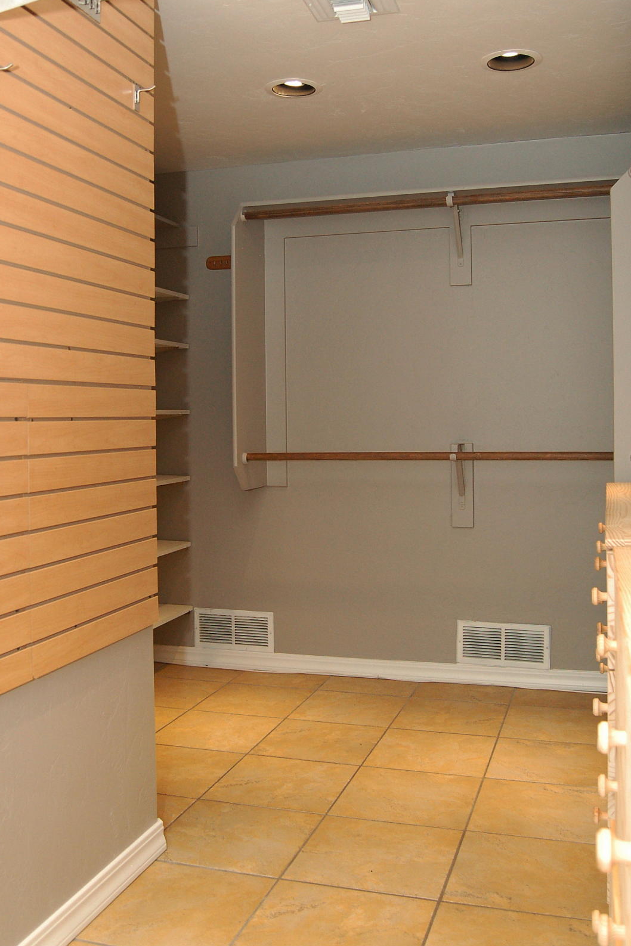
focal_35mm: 34
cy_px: 411
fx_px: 894
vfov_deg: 55.6
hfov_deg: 38.8
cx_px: 287
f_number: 4
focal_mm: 18
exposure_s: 1/60
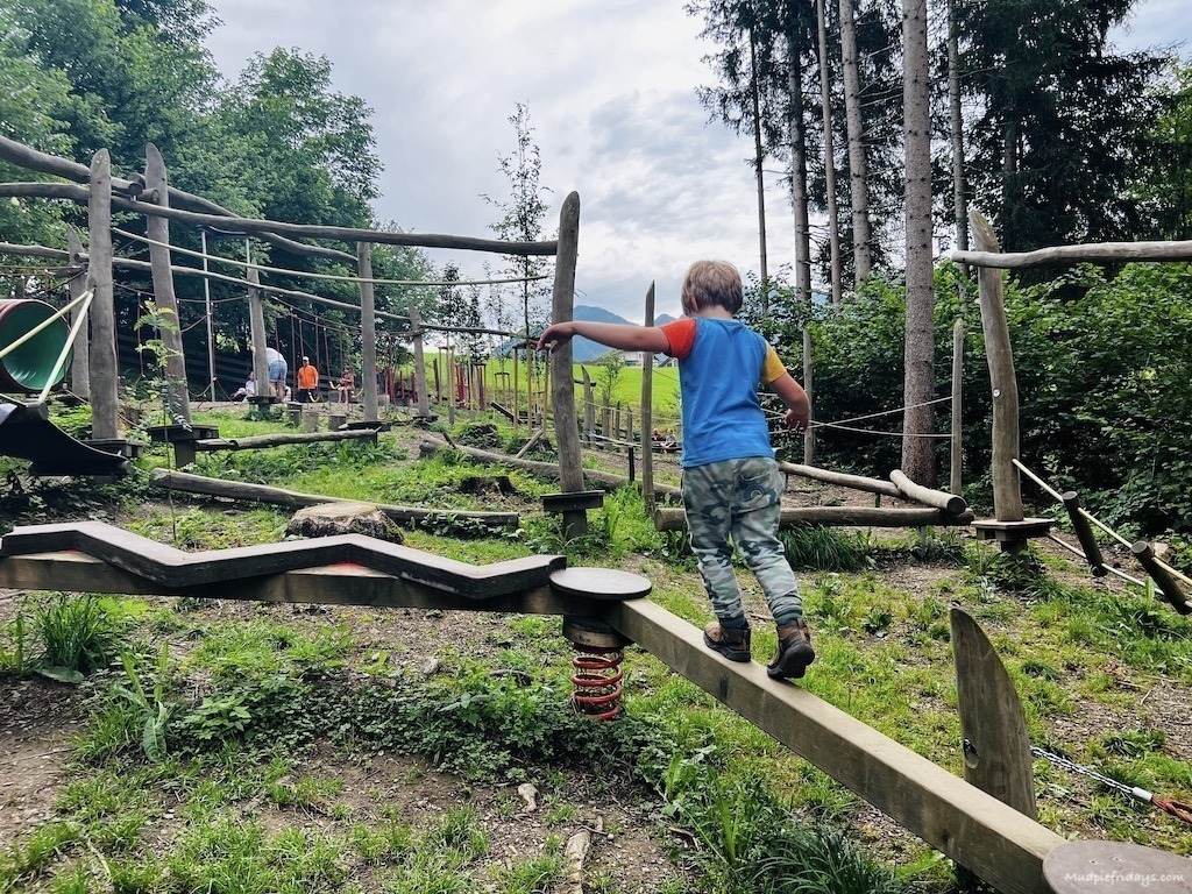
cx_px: 596
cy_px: 447
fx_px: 895
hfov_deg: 67.3
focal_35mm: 26
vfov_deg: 53.1
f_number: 1.5
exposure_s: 1/1147
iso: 50
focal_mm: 5.7
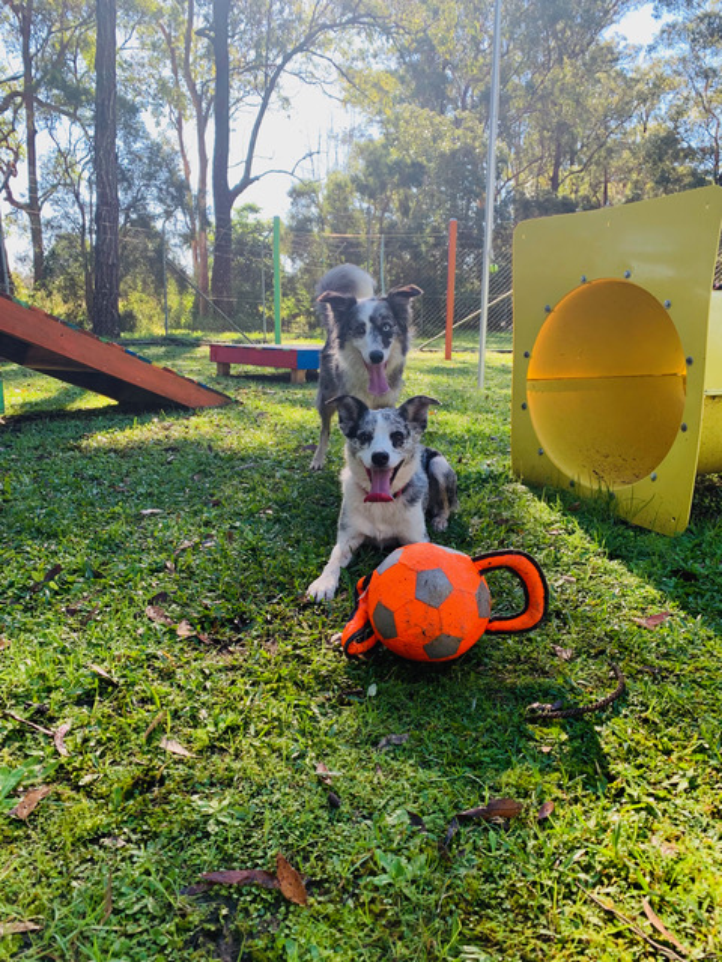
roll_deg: -0.3
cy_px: 481
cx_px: 361
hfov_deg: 53.1
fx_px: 723
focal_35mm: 26
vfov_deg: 67.3
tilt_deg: -13.6
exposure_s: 1/166
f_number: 1.8
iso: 25
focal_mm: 4.25
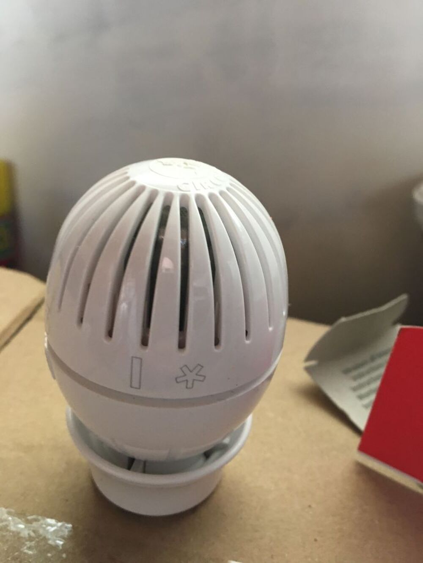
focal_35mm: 29
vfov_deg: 61.7
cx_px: 212
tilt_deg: -15.8
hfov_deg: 48.2
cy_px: 282
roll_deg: +2.0
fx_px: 472
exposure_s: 1/33
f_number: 2.2
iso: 160
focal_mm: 4.15
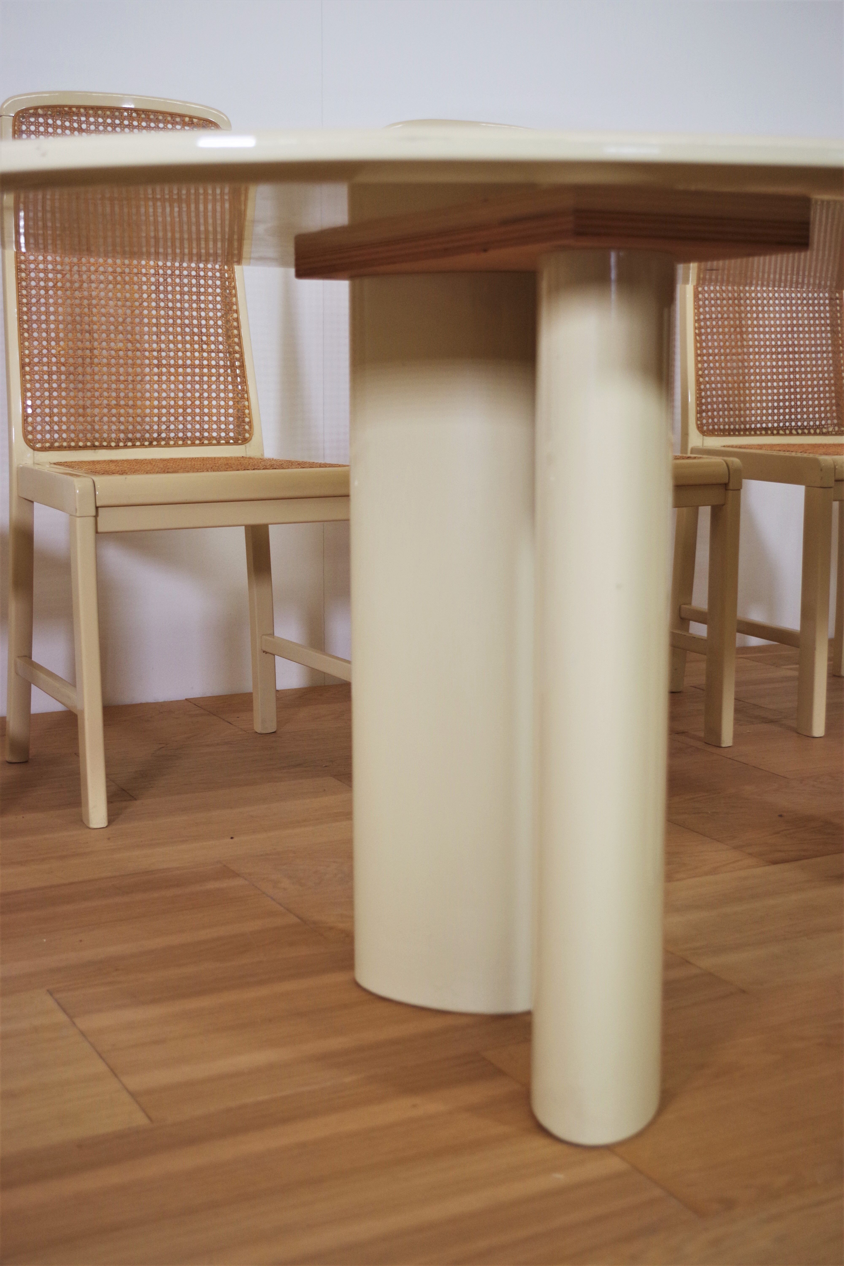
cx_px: 422
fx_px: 1618
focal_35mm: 46
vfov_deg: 42.7
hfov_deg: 29.2
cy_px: 633
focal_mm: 30.63
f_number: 4
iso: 400
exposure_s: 1/60
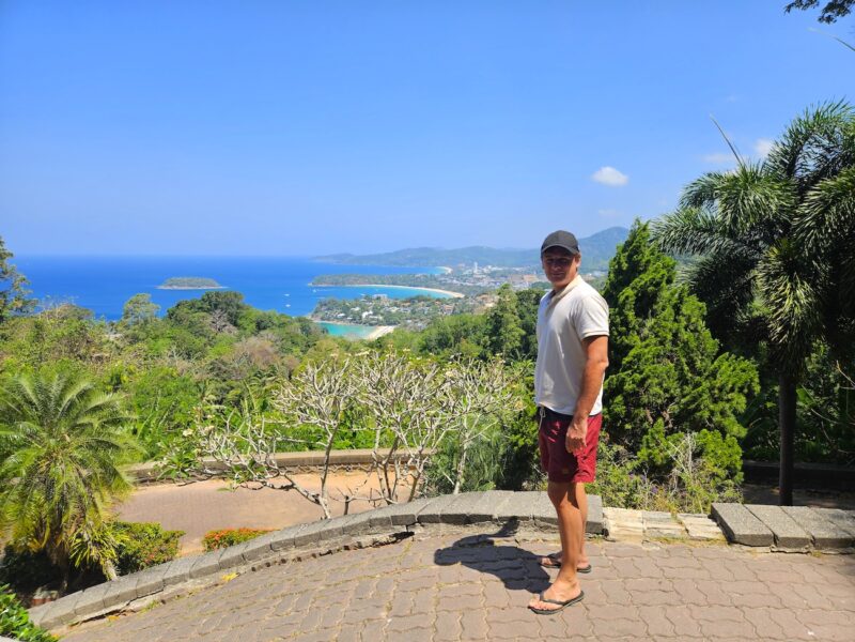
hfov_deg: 73.9
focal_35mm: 23
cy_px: 321
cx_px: 428
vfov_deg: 58.9
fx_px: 568
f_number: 1.8
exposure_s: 1/1437
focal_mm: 5.4
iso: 25
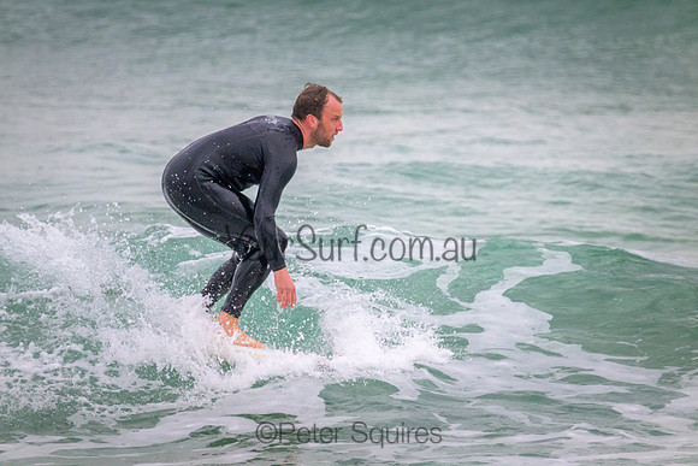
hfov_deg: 2.6
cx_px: 349
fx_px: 15514
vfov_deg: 1.7
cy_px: 233
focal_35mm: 800
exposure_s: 1/1250
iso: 9000
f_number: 11
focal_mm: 800
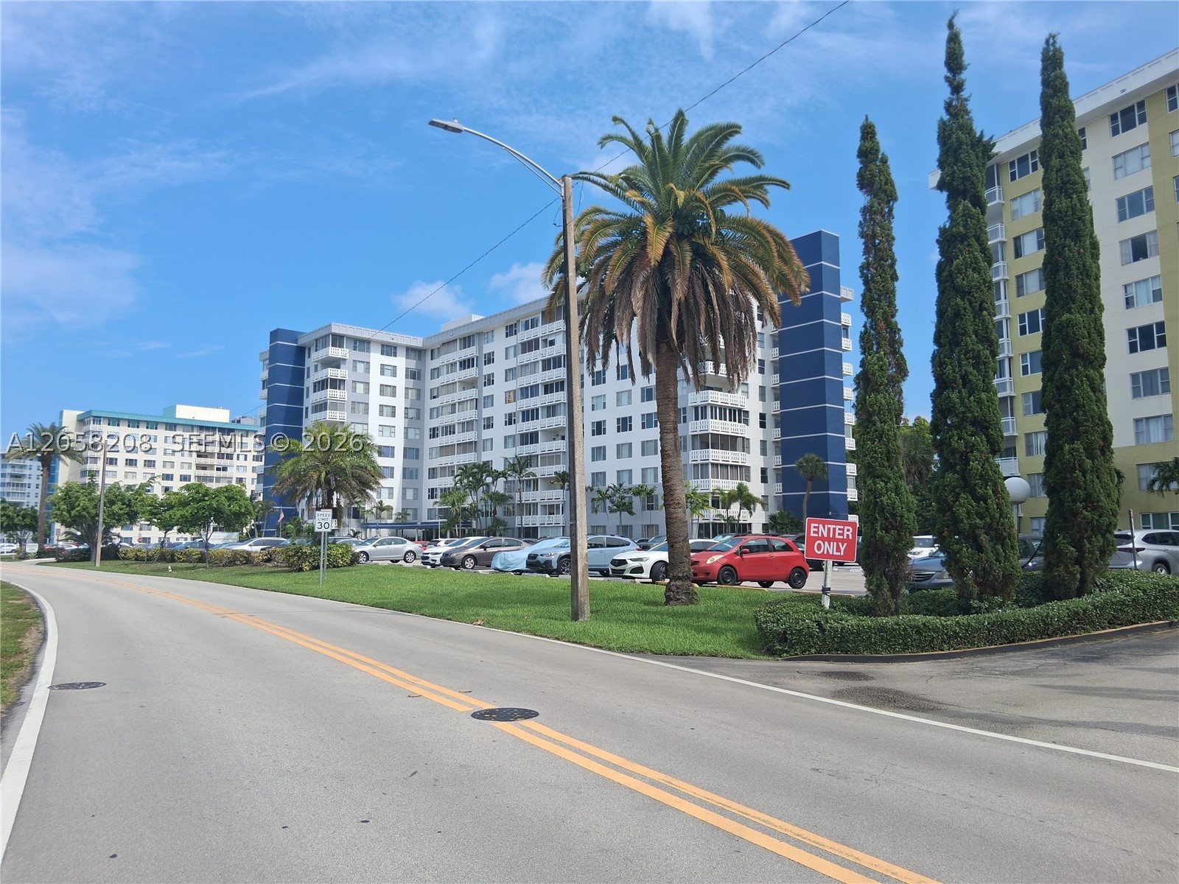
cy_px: 442
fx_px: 886
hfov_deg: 67.3
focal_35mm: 26
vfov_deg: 53.1
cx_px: 590
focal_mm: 3.98
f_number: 1.8
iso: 25
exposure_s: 1/534
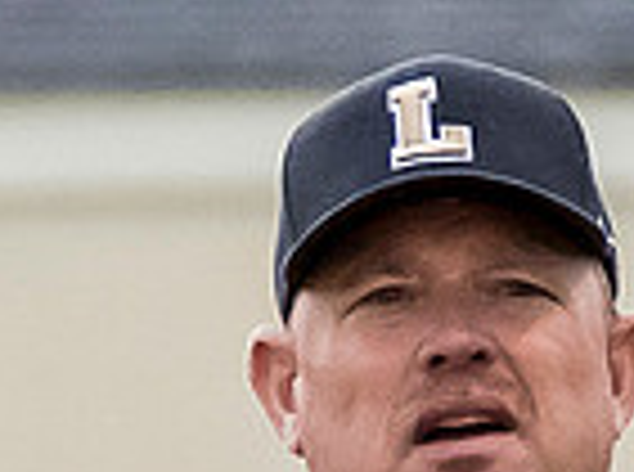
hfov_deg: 0.6
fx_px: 58551
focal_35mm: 3205
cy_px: 1621
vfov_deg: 0.5
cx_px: -361
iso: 2500
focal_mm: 162
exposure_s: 1/1000
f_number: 4
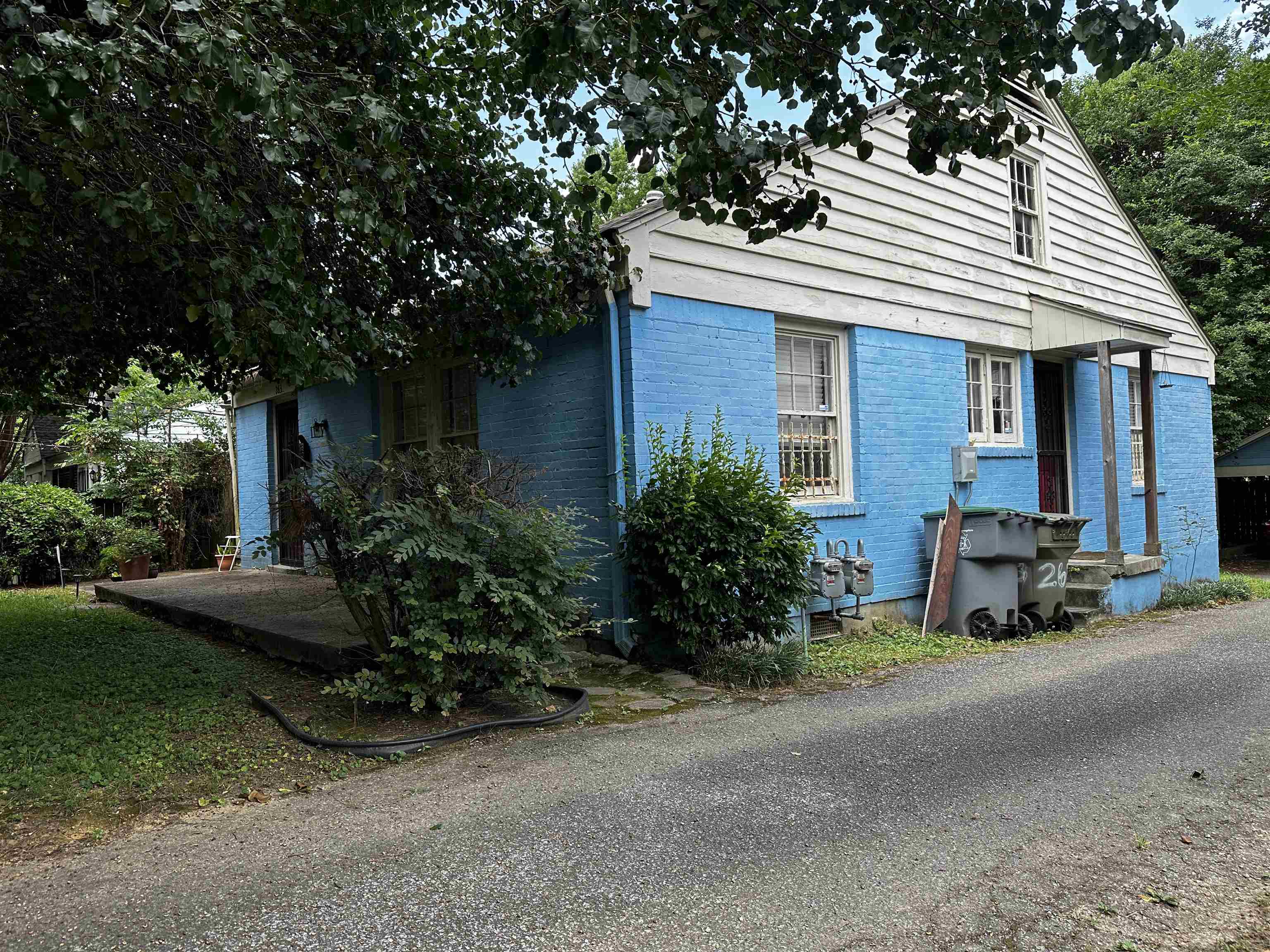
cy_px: 476
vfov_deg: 56.8
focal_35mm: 24
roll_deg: +2.3
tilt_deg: +2.2
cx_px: 635
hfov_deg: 71.6
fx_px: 881
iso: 80
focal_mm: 6.86
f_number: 1.78
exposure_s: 1/448
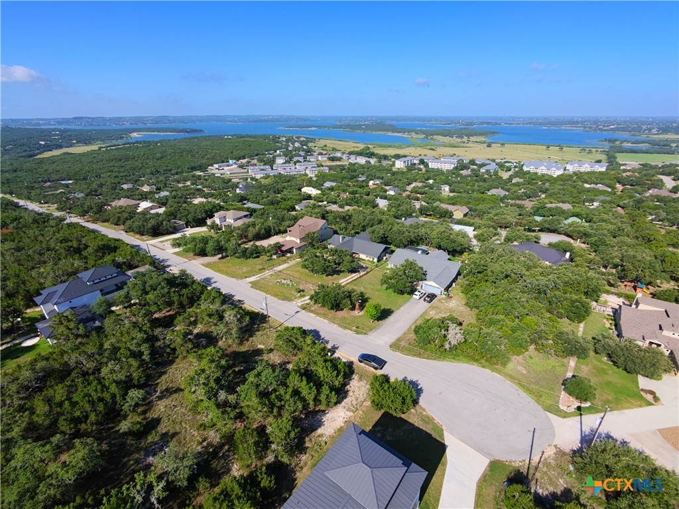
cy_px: 254
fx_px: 314
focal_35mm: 16
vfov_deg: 78.1
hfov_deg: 94.5
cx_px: 340
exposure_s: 1/1314
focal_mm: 16
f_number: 2.55
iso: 103
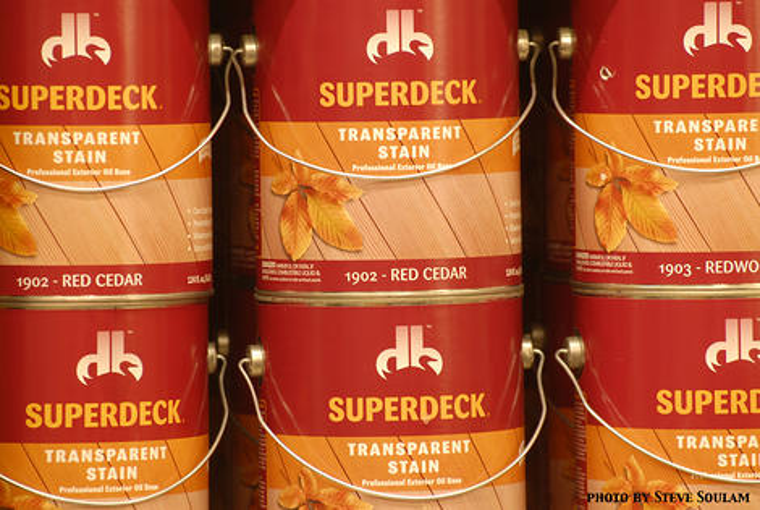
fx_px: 6343
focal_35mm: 300
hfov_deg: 6.9
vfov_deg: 4.6
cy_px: 255
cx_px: 380
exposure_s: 1/10
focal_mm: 200
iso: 200
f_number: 4
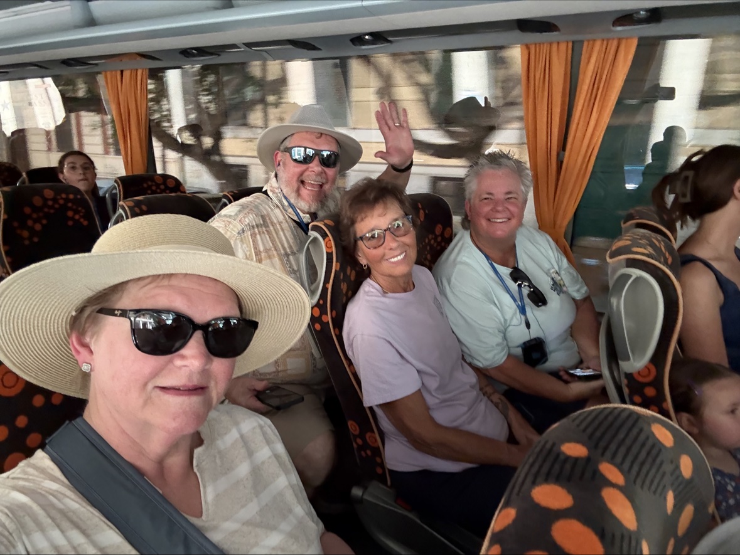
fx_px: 492
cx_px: 370
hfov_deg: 73.9
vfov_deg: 58.9
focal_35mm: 23
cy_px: 278
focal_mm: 2.69
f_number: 1.9
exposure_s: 1/24
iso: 640
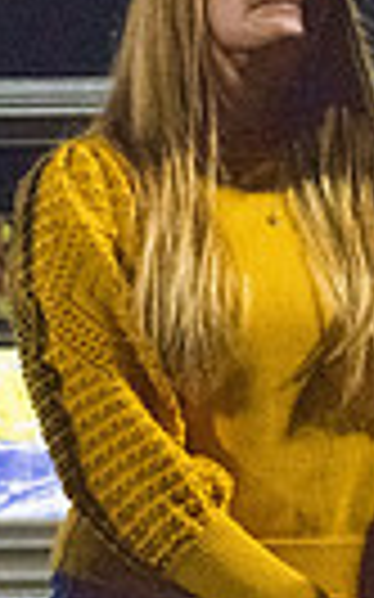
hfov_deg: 5.8
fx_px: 3477
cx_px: -739
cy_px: 227
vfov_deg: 9.8
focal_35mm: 213
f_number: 5
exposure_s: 1/500
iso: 8000
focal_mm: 48
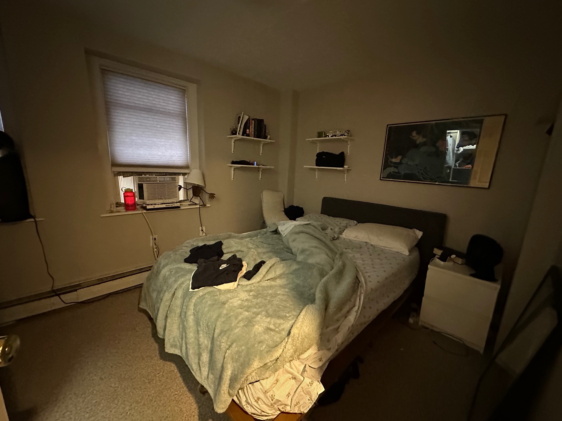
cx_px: 281
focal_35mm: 14
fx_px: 227
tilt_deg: -12.1
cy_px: 210
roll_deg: -2.2
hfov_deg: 102.1
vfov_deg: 85.7
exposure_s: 1/30
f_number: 2.2
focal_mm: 2.22
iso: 1250
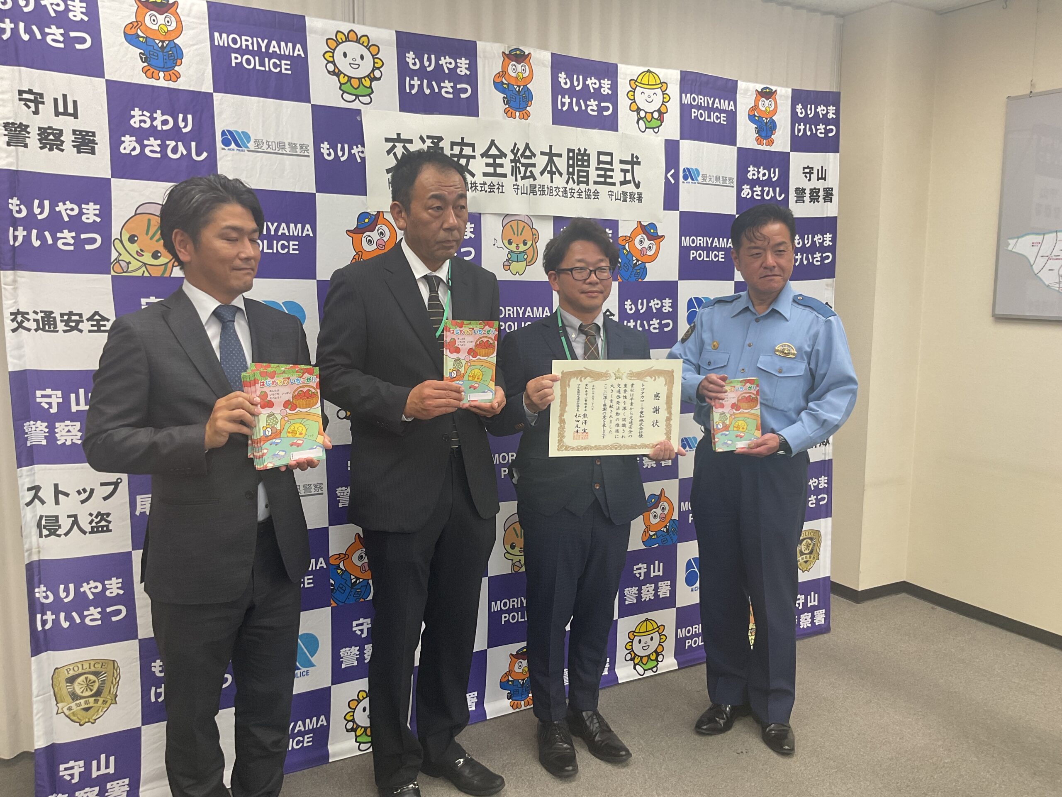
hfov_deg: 61.7
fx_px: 890
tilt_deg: -7.6
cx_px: 531
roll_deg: -0.8
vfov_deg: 48.2
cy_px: 398
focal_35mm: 29
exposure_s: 1/120
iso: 50
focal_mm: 3
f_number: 1.8
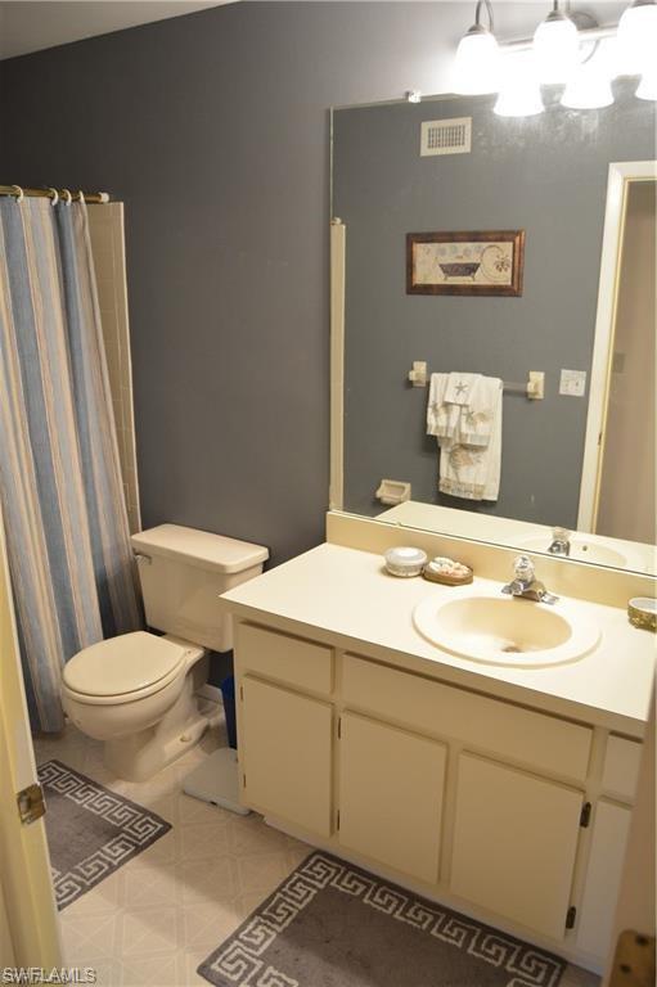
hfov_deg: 47.9
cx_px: 328
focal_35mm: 27
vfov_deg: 67.4
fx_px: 740
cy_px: 494
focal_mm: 18
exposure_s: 1/40
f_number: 3.5
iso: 800
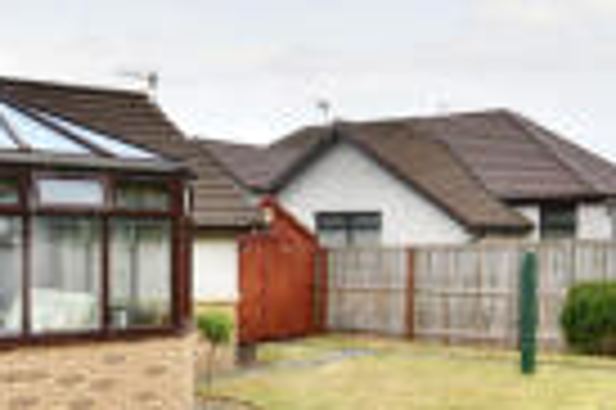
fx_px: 889
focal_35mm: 52
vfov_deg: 25.9
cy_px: 246
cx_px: 189
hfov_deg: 37.7
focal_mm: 10
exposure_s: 1/125
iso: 100
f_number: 6.3
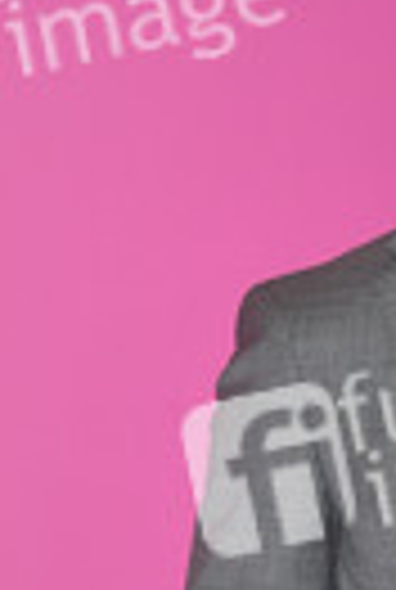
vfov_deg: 16.2
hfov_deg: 11.0
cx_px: 547
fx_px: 2002
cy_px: 676
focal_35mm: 122
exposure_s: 1/250
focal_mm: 40
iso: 160
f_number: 6.3
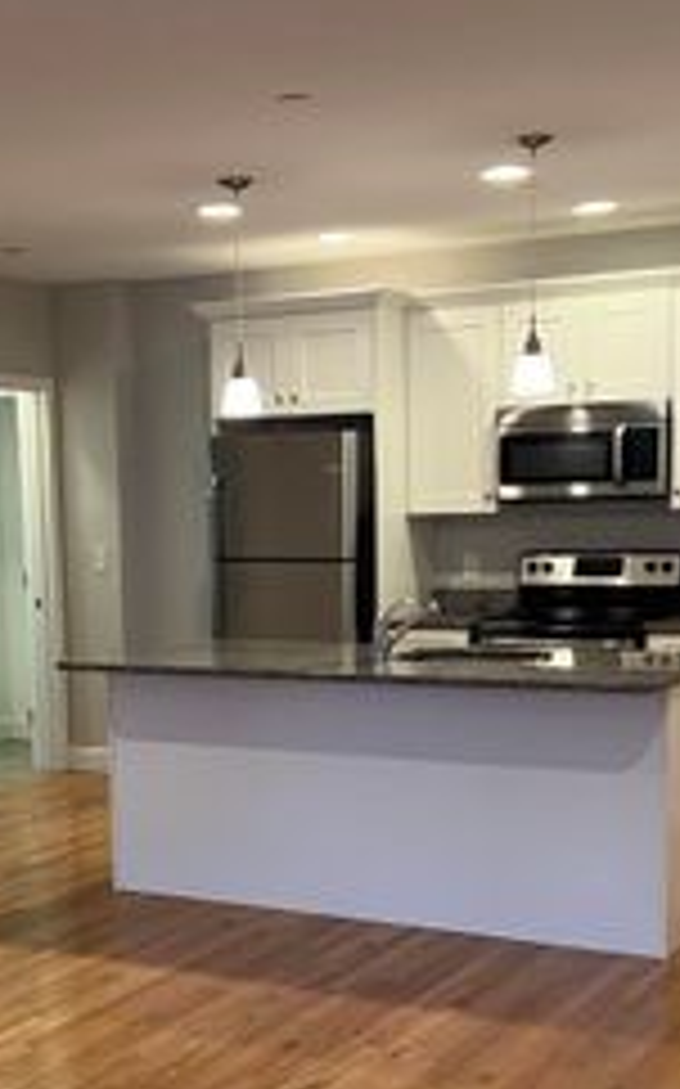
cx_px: 221
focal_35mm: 57
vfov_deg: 35.4
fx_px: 1692
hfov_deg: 22.6
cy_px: 718
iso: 100
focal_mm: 5.7
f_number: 1.5
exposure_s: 1/60
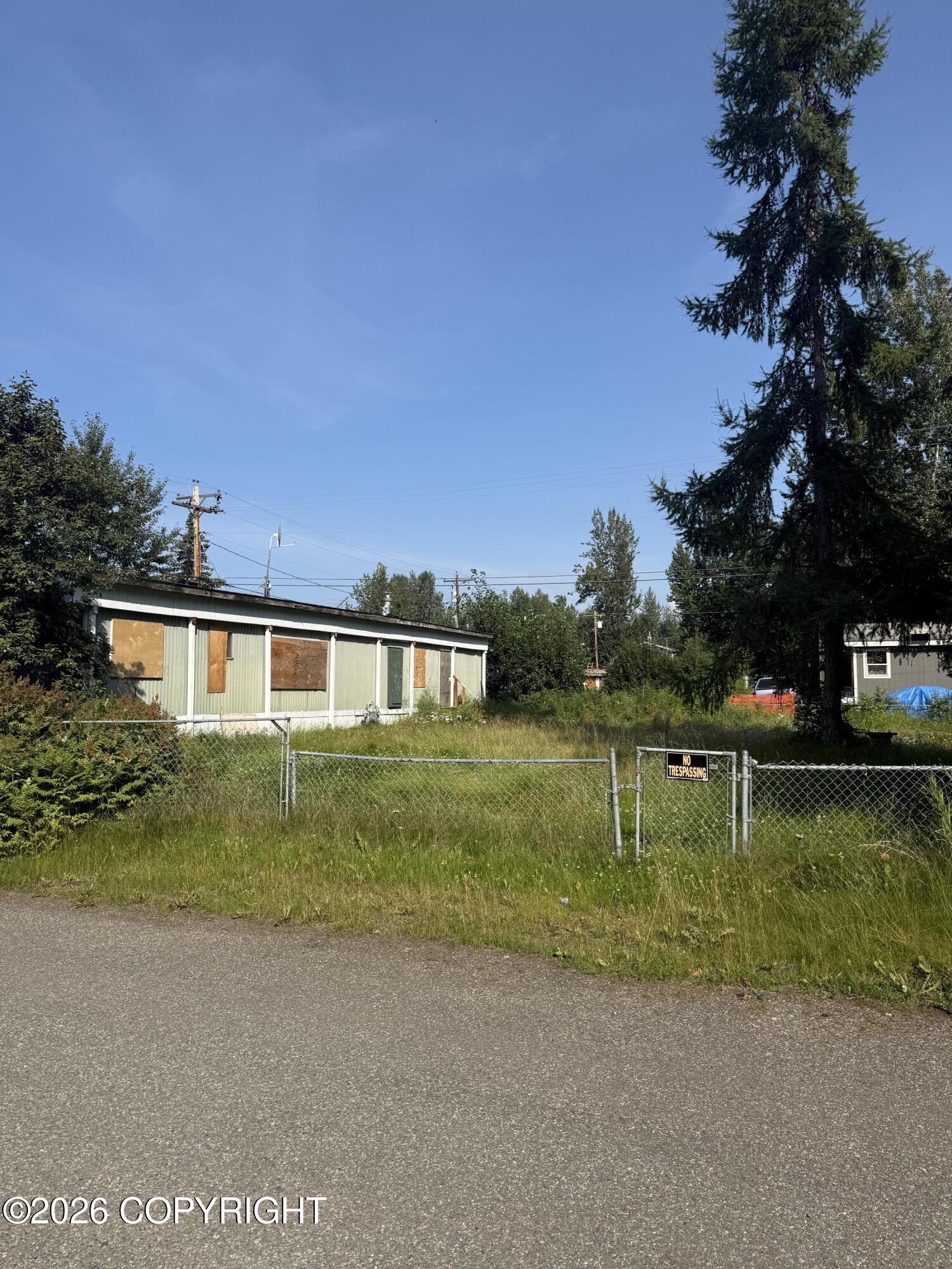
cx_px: 476
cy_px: 634
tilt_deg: +4.4
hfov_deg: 56.8
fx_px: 880
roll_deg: -0.1
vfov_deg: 71.6
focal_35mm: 24
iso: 80
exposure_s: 1/4673
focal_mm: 6.76
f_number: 1.78
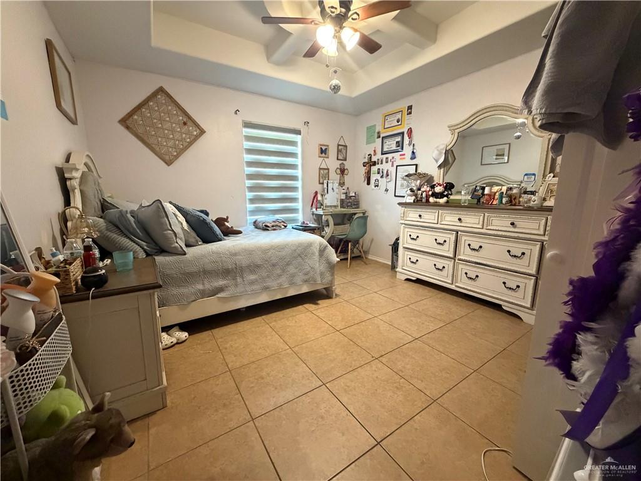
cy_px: 240
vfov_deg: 85.7
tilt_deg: -10.5
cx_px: 320
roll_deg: +0.1
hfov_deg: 102.1
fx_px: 259
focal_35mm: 14
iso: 1000
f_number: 2.2
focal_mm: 2.22
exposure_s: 1/60
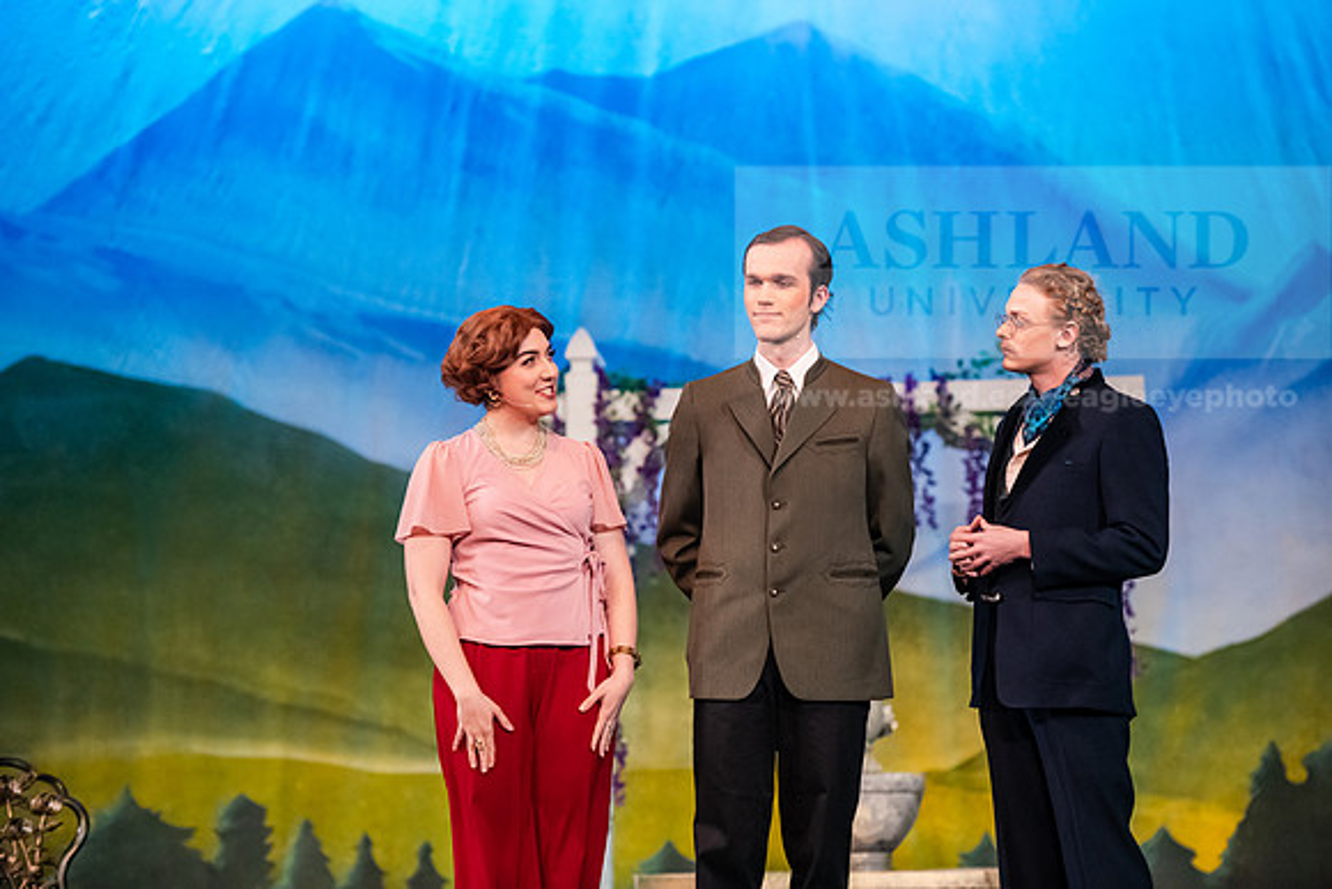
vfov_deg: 10.6
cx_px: 666
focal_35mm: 130
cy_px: 444
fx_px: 4811
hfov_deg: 15.8
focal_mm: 130
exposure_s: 1/250
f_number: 3.2
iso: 4000
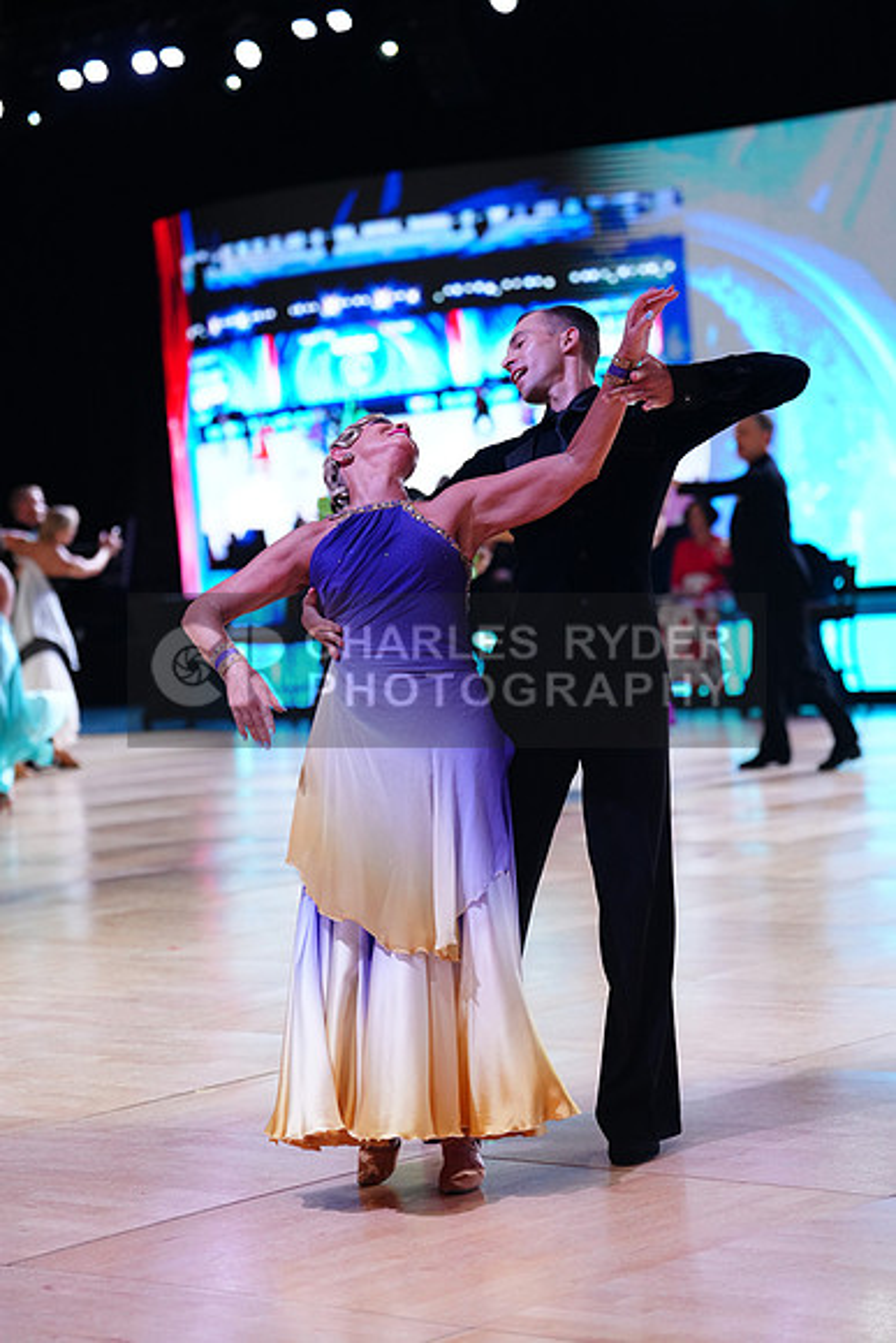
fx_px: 3395
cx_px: 448
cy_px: 672
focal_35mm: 91
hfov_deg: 15.0
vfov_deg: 22.4
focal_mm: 91
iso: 2000
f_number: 2.8
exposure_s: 1/500
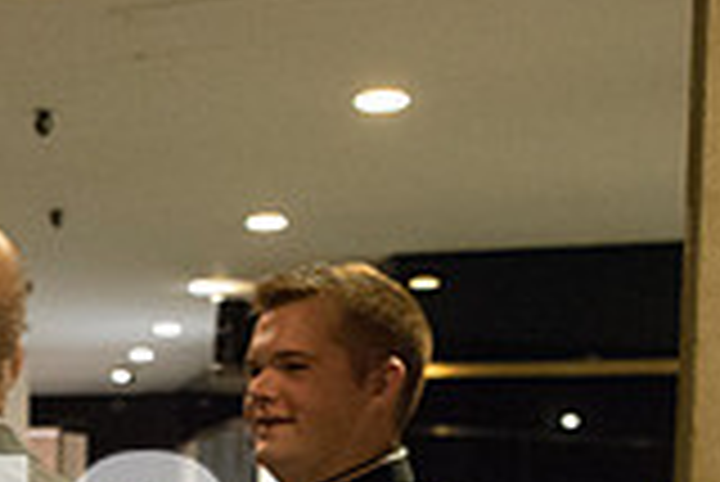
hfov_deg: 21.9
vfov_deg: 14.9
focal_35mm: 87
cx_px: -108
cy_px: 664
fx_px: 1742
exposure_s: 1/60
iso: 10000
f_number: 3.5
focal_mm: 24
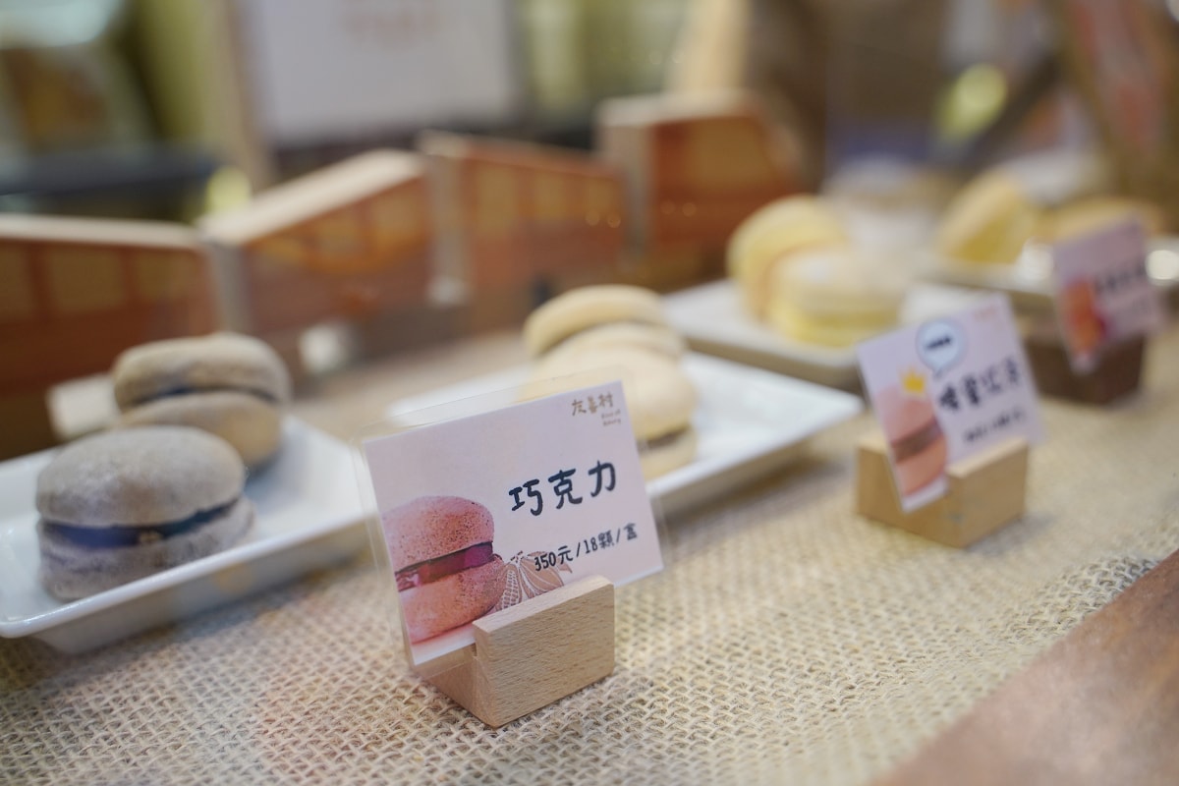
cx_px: 590
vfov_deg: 40.0
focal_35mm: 33
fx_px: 1081
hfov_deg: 57.2
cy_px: 393
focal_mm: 33
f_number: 4
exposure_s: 1/60
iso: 640
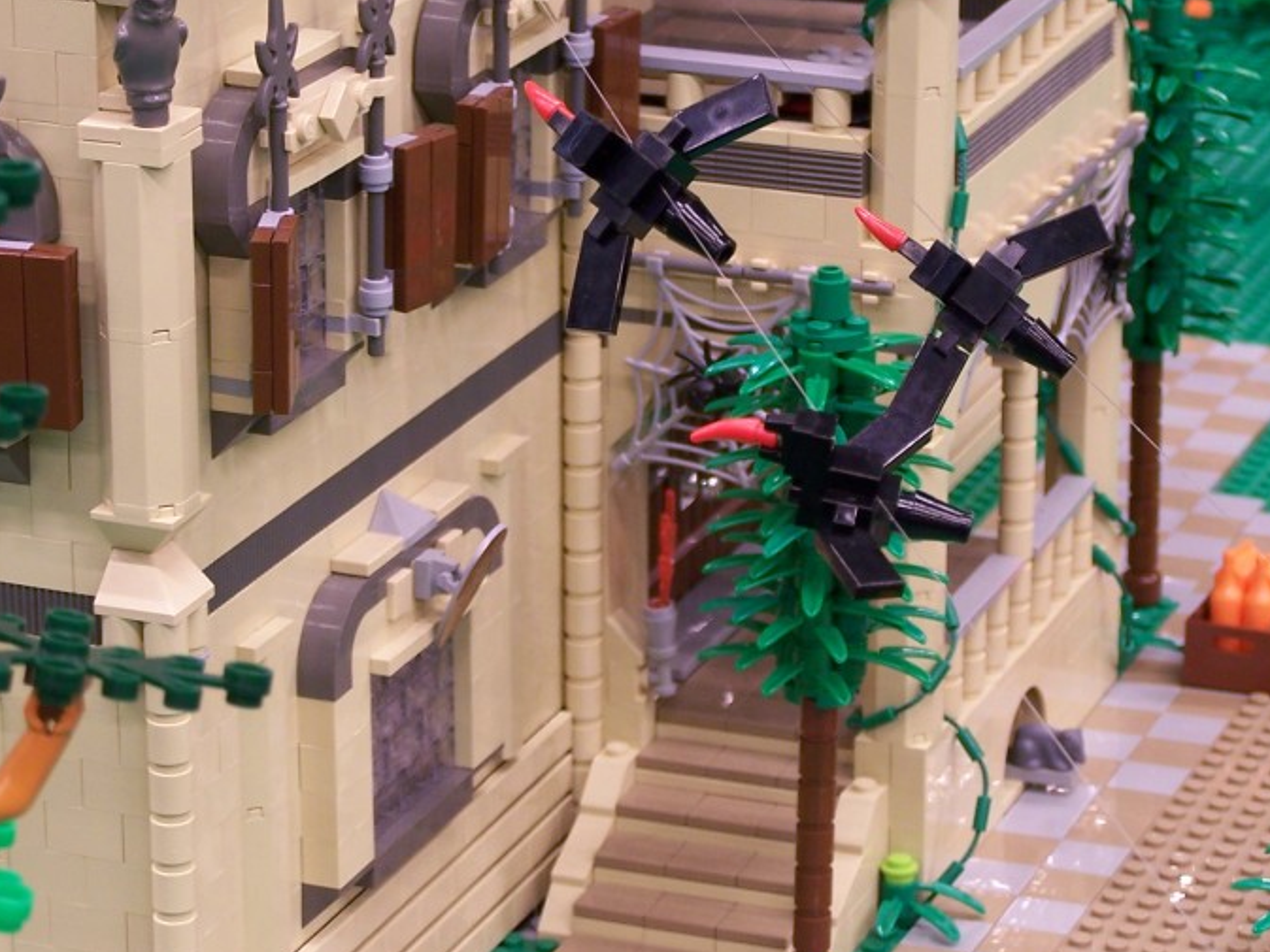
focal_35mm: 143
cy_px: 313
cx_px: 657
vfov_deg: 10.4
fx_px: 5247
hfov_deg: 13.8
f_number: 3.2
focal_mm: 15.6
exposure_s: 1/2
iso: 80
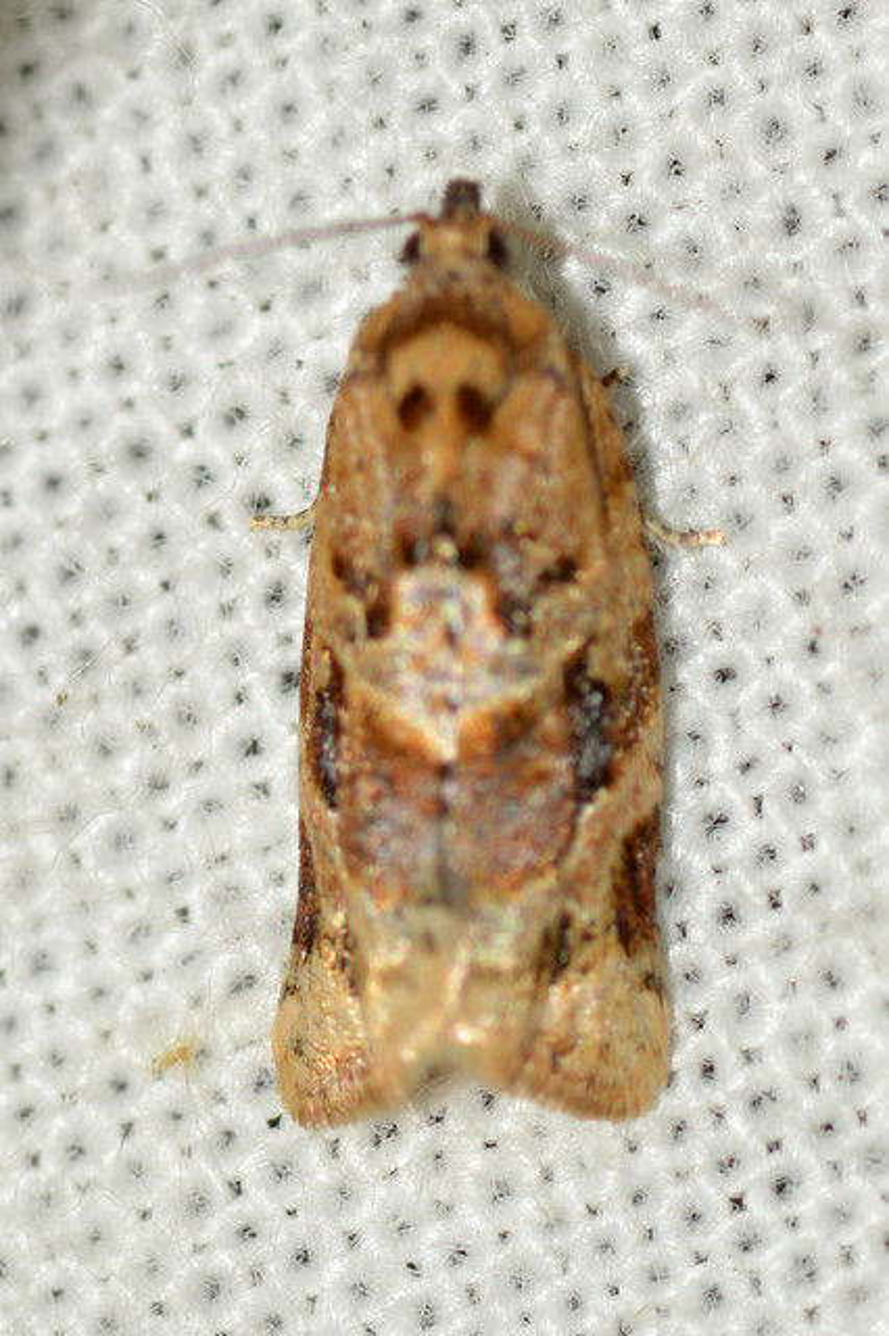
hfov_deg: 9.1
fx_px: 5562
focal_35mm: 150
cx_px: 444
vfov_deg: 13.7
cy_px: 668
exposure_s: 1/200
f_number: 18
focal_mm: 100
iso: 100
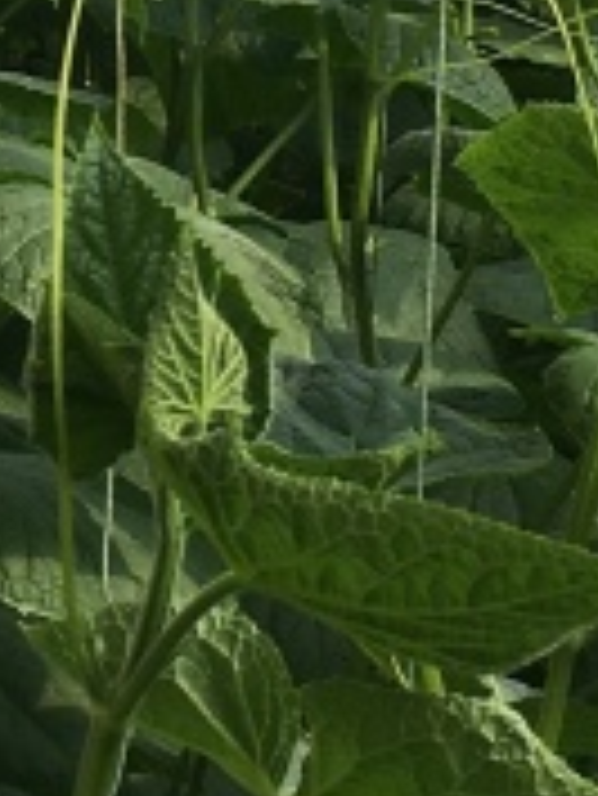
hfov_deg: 8.4
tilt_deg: -8.9
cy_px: -137
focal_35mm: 175
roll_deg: -0.6
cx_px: -99
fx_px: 4026
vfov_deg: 11.1
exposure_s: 1/827
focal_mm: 4.15
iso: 25
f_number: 2.2
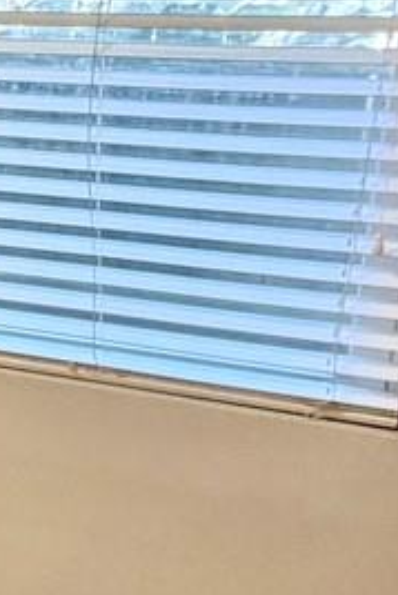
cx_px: -989
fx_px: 1441
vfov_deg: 23.3
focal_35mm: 87
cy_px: 195
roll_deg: +0.8
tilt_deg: -7.4
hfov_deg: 9.4
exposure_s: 1/60
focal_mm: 2.22
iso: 320
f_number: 2.2
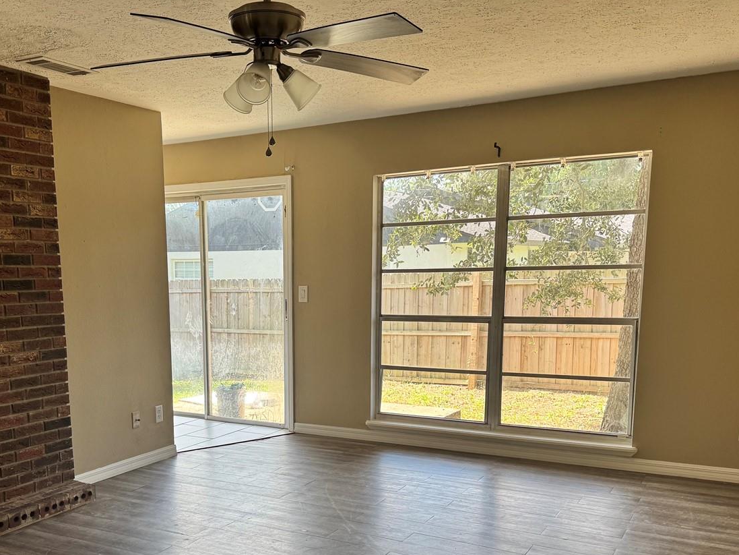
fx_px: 747
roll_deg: +1.5
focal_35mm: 35
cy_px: 390
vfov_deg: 40.0
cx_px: 268
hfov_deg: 52.0
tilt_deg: -9.9
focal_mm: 6.76
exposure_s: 1/190
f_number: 1.78
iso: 64
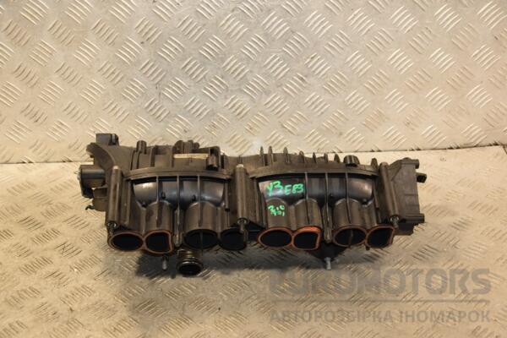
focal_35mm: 52
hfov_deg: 37.9
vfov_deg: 25.8
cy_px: 169
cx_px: 254
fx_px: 739
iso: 800
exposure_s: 1/125
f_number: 5
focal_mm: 35
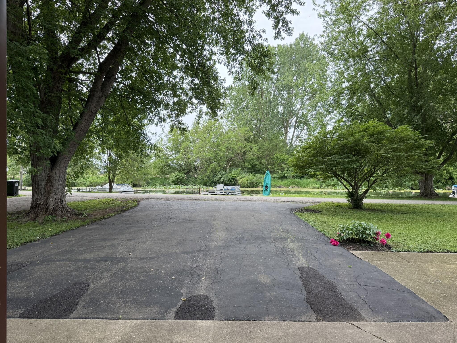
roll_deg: +0.4
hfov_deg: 71.6
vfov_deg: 56.8
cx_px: 228
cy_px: 172
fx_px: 317
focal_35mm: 24
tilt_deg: +1.6
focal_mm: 6.76
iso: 100
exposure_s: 1/1106
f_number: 1.78
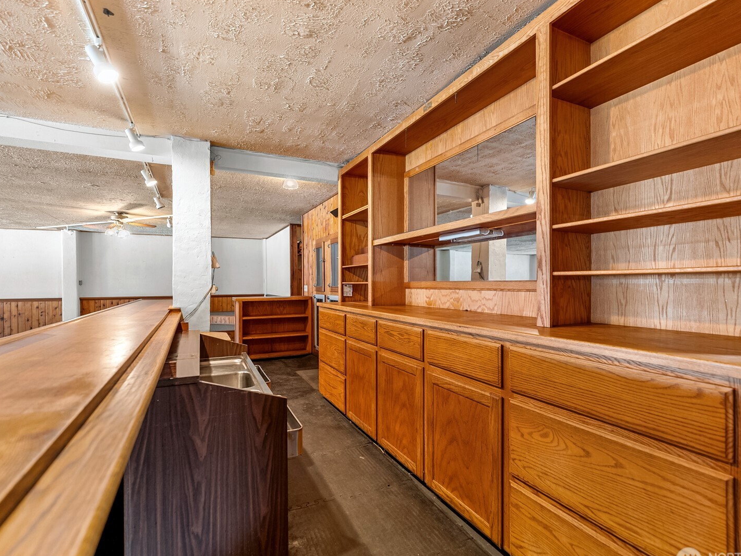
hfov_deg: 94.5
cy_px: 286
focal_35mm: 16
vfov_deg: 78.1
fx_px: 342
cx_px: 362
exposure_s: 1/5
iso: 400
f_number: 2.8
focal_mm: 14
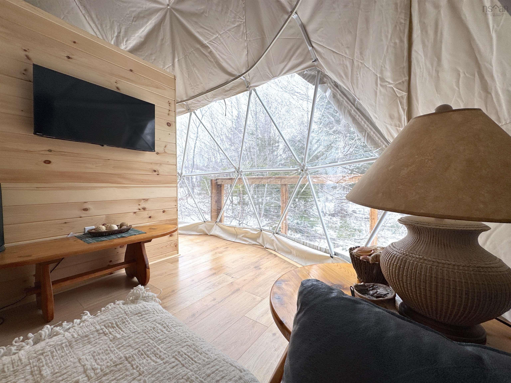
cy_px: 192
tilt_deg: -0.5
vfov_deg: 85.7
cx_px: 256
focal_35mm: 14
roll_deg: +0.5
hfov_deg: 102.1
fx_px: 207
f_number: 2.2
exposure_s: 1/208
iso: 40
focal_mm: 2.22
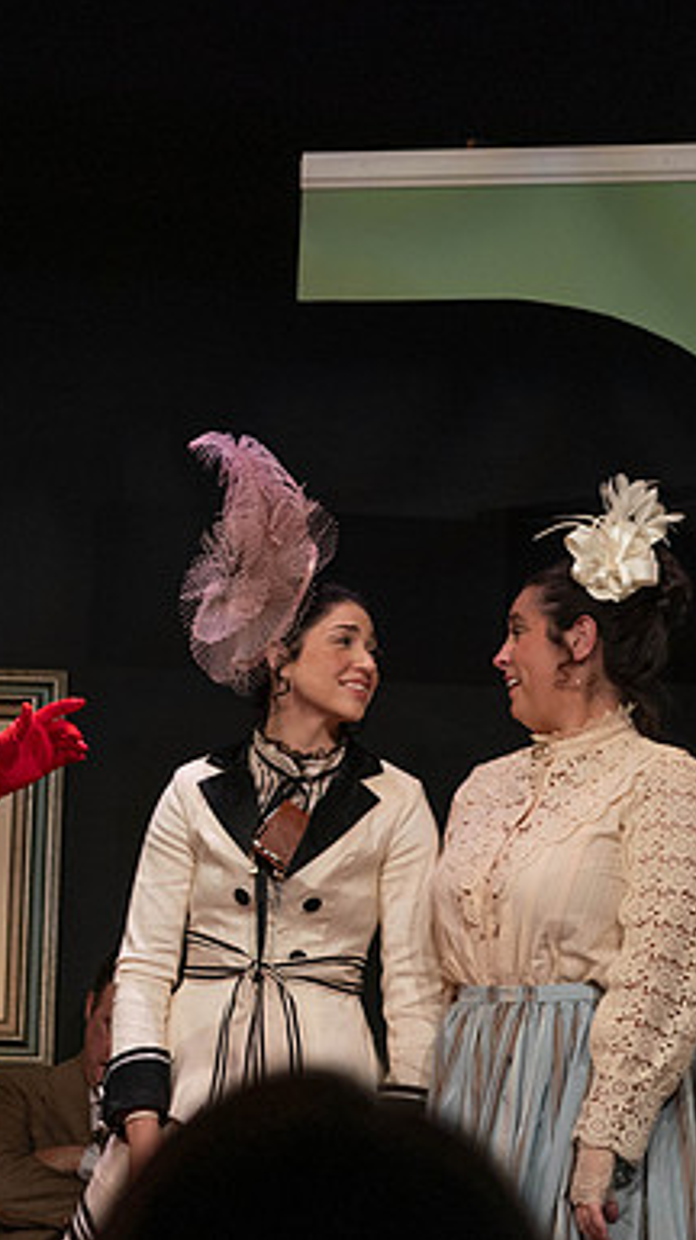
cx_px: -197
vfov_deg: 16.5
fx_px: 4274
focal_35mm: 130
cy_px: 617
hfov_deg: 9.2
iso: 2000
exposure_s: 1/200
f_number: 5.6
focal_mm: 75
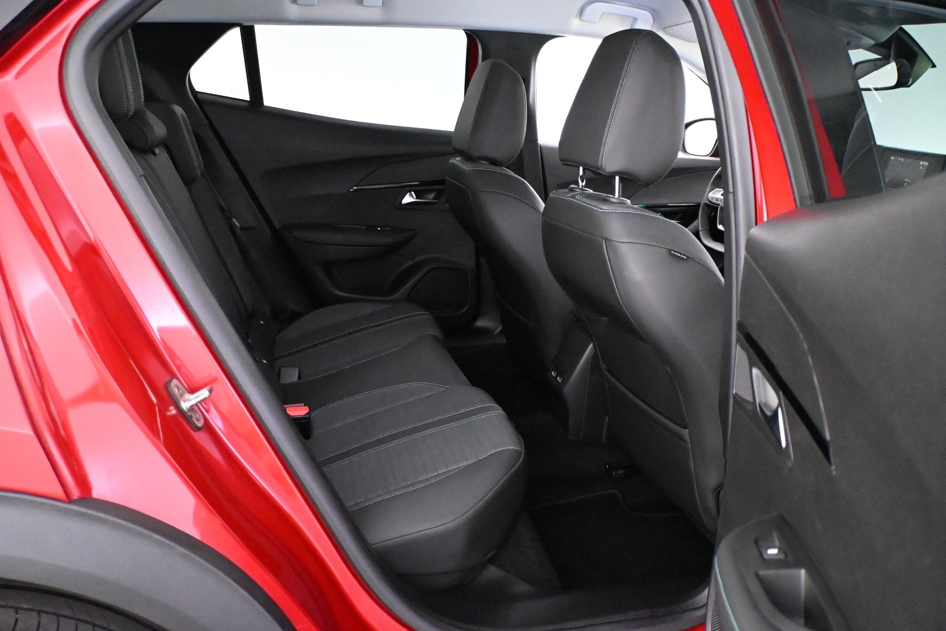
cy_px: 316
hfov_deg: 61.9
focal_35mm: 30
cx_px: 473
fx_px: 788
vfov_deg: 43.6
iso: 12800
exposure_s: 1/60
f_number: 3.8
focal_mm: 20
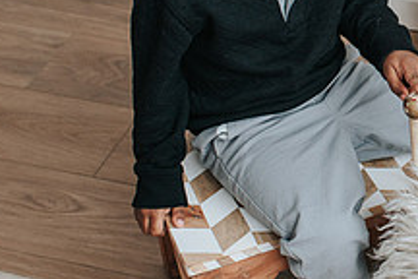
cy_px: 47
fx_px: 1184
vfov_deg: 13.3
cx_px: 485
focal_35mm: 102
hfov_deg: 19.0
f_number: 3.2
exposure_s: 1/250
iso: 450
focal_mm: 35
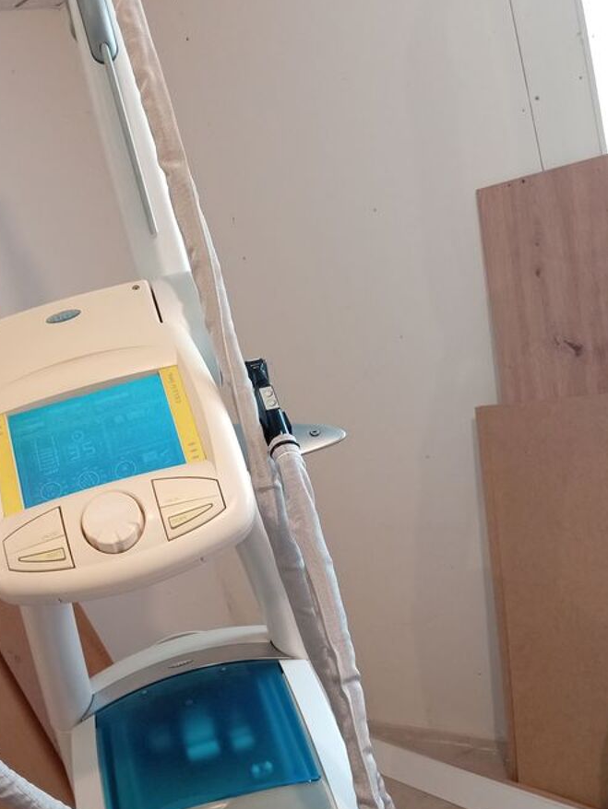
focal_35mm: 41
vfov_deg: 45.4
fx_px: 960
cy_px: 507
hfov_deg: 34.6
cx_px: 167
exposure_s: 1/20
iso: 962
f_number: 1.8
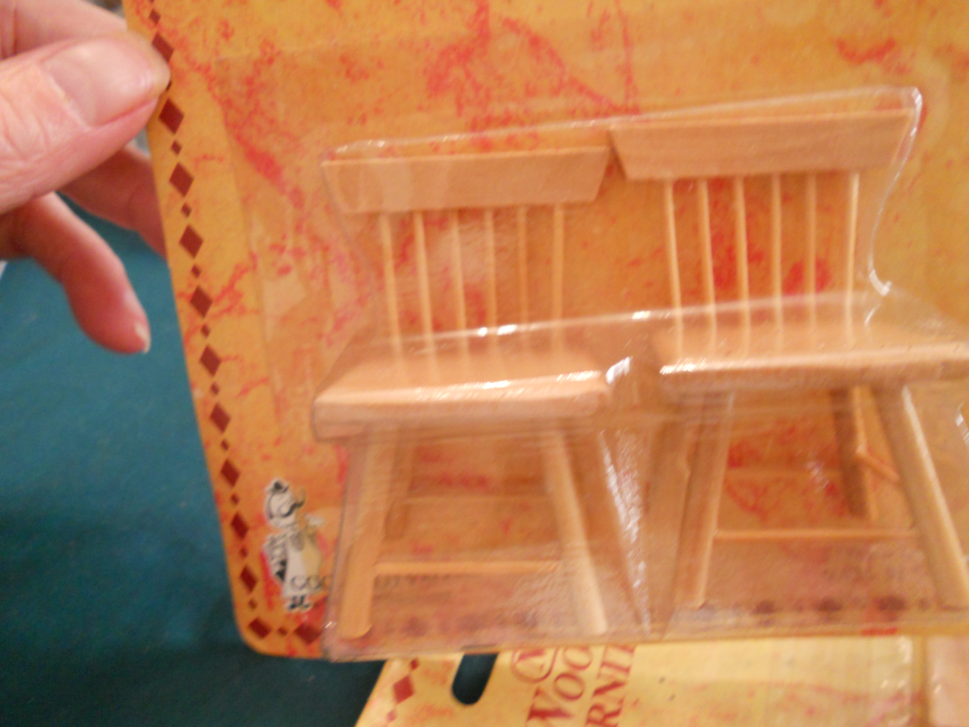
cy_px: 364
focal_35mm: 32
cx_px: 484
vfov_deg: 44.2
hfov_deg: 56.8
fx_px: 896
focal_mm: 5.8
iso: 400
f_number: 3.5
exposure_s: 1/25
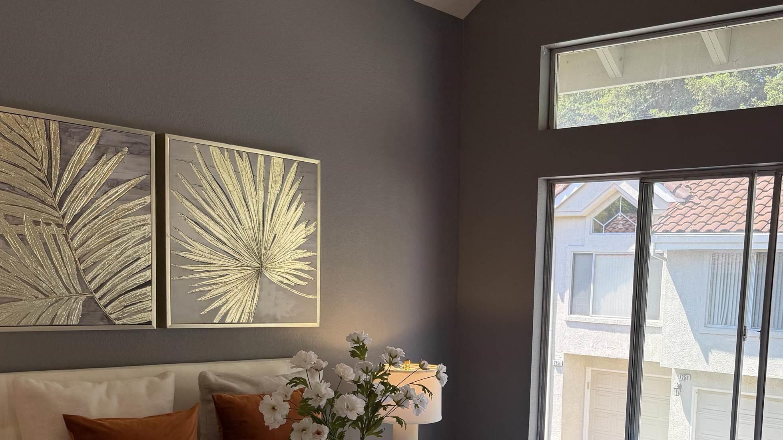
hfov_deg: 48.8
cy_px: 382
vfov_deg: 28.1
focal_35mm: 41
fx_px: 851
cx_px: 502
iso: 80
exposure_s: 1/381
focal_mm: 6.76
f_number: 1.78
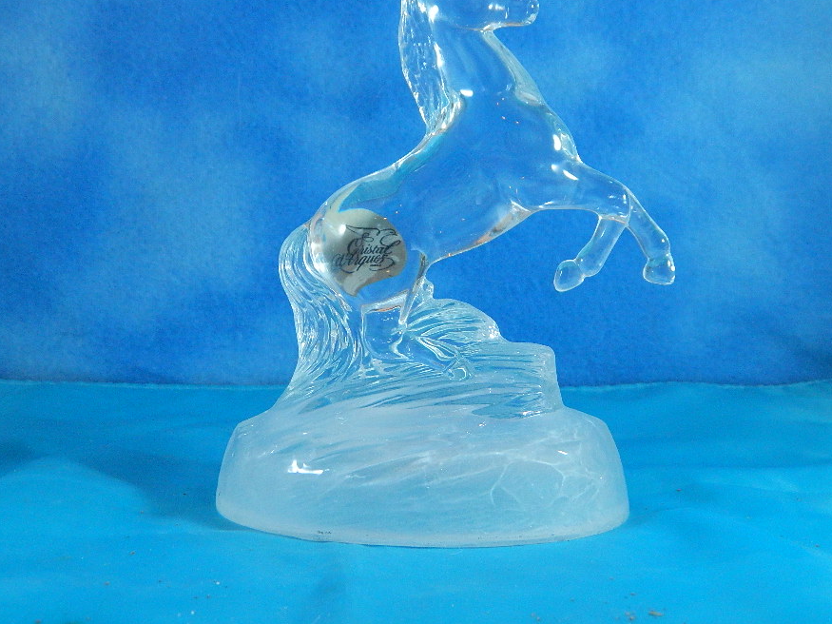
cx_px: 417
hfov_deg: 39.7
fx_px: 1154
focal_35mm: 48
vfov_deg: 30.2
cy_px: 260
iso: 280
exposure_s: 1/40
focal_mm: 7.3
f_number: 3.5
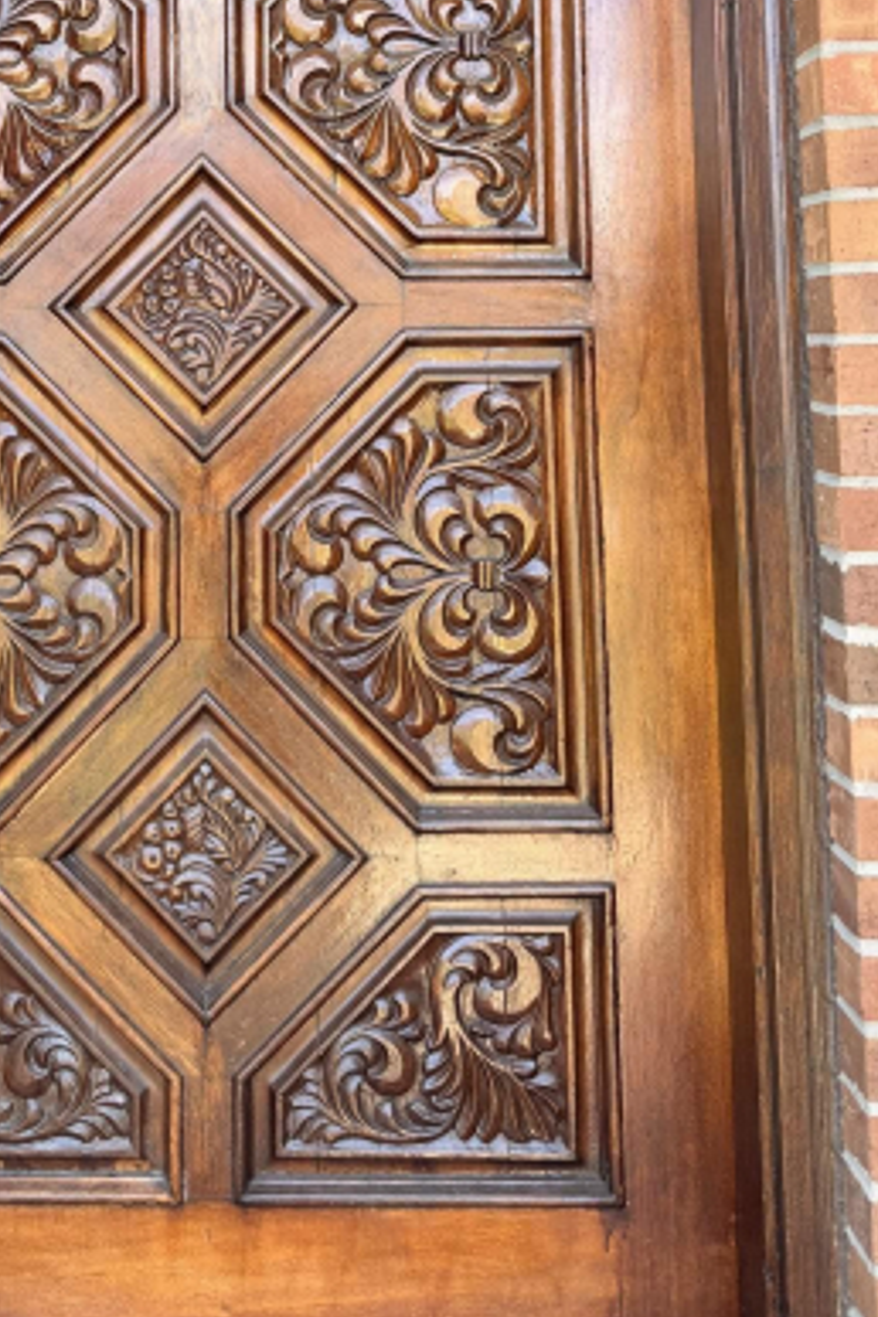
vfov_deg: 42.5
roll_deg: +0.7
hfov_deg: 30.7
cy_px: 189
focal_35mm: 43
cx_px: 231
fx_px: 1573
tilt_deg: +5.0
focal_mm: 6.76
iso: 50
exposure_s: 1/124
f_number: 1.78
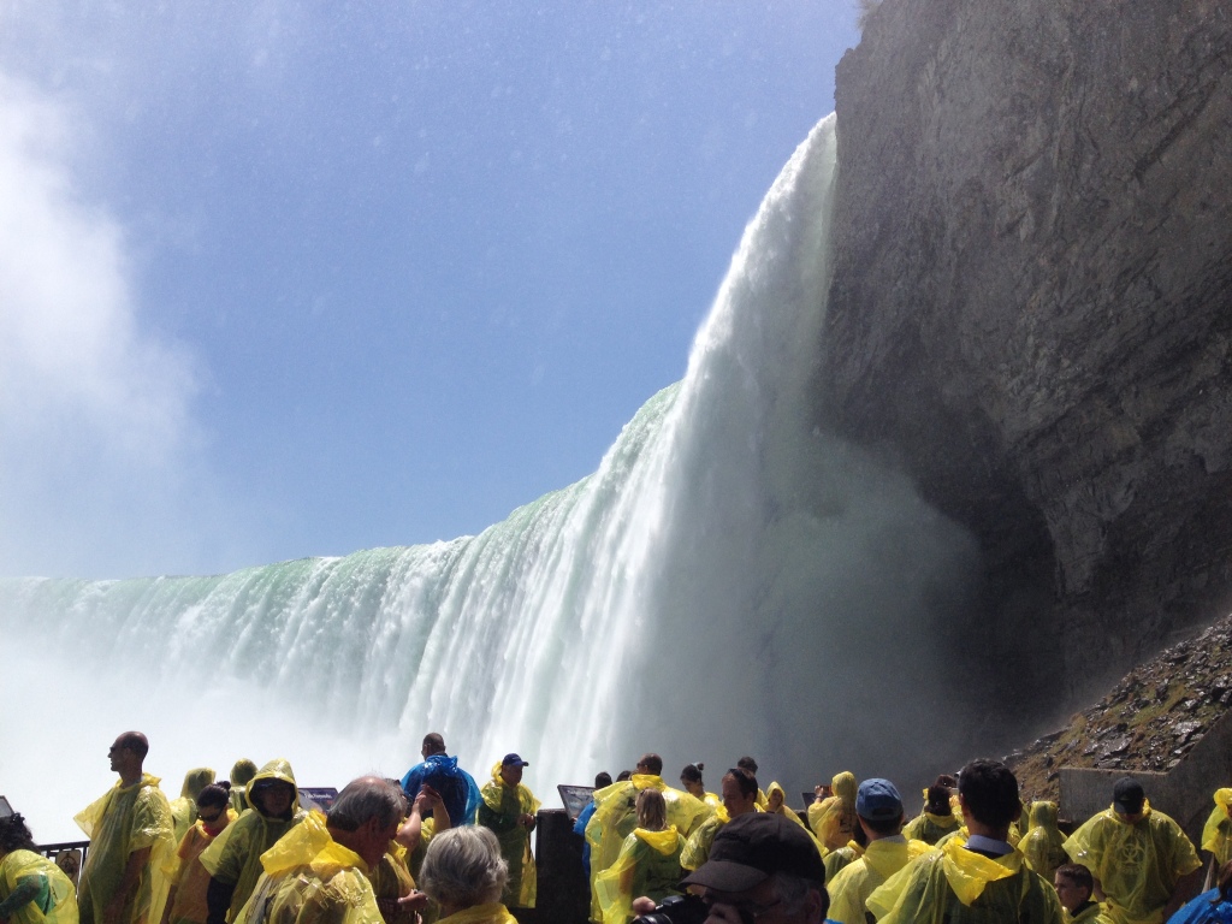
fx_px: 1246
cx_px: 616
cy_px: 462
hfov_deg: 52.6
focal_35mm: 35
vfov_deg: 40.7
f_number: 2.4
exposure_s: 1/3690
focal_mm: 4.28
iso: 50
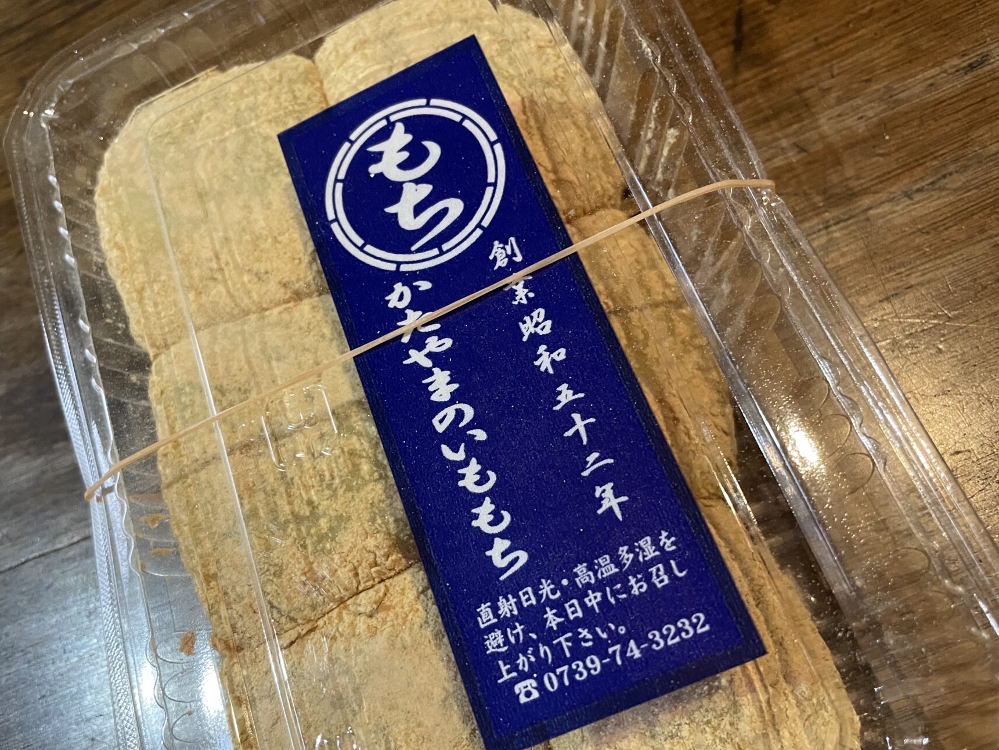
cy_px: 402
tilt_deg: -69.8
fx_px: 837
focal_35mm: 29
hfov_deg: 61.6
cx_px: 466
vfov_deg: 48.2
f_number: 1.6
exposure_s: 1/54
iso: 500
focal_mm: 4.2
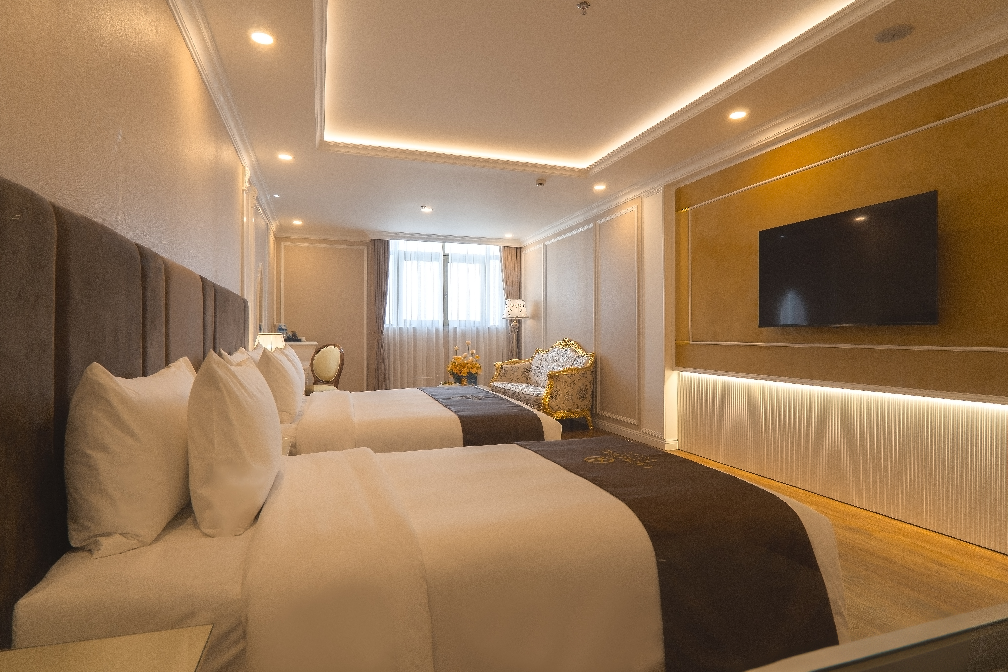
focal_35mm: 18
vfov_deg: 67.4
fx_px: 504
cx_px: 504
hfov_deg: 90.0
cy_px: 336
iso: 500
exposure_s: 1/20
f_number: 6.3
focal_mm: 12
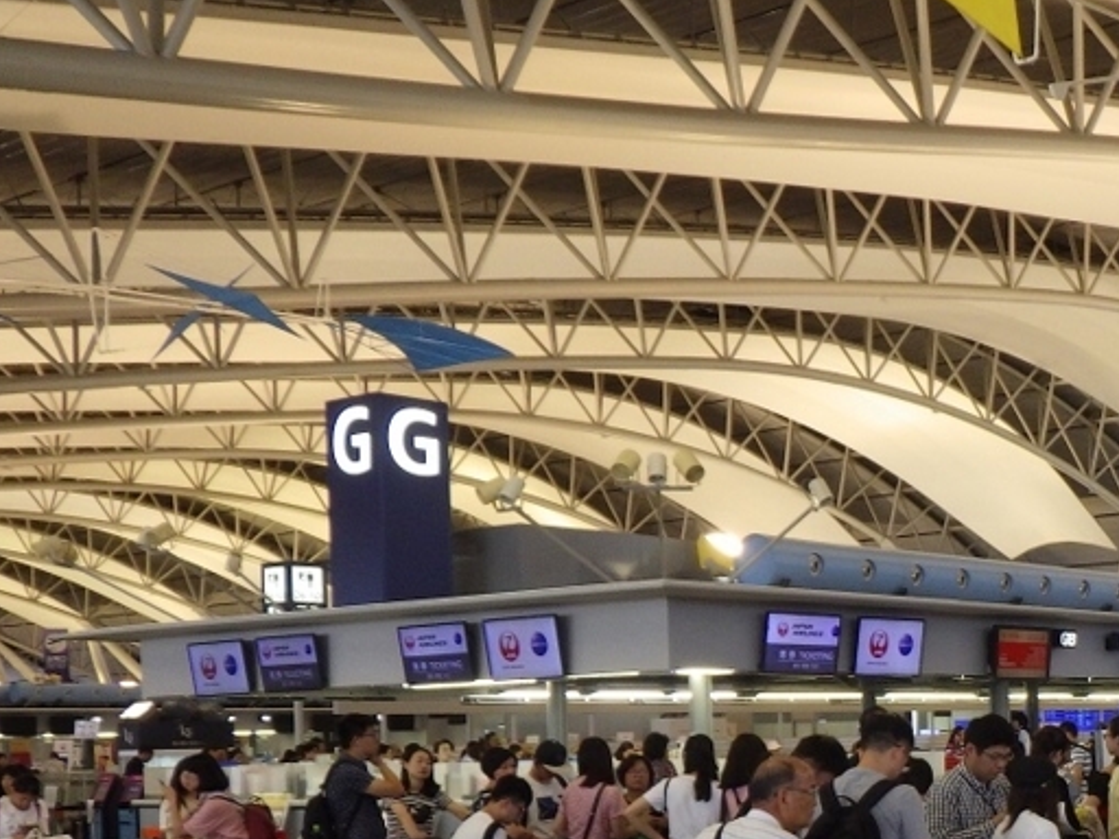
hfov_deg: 31.9
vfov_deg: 25.3
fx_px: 1810
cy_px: 747
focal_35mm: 56
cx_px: 1104
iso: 250
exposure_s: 1/45
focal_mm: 5
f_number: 3.5
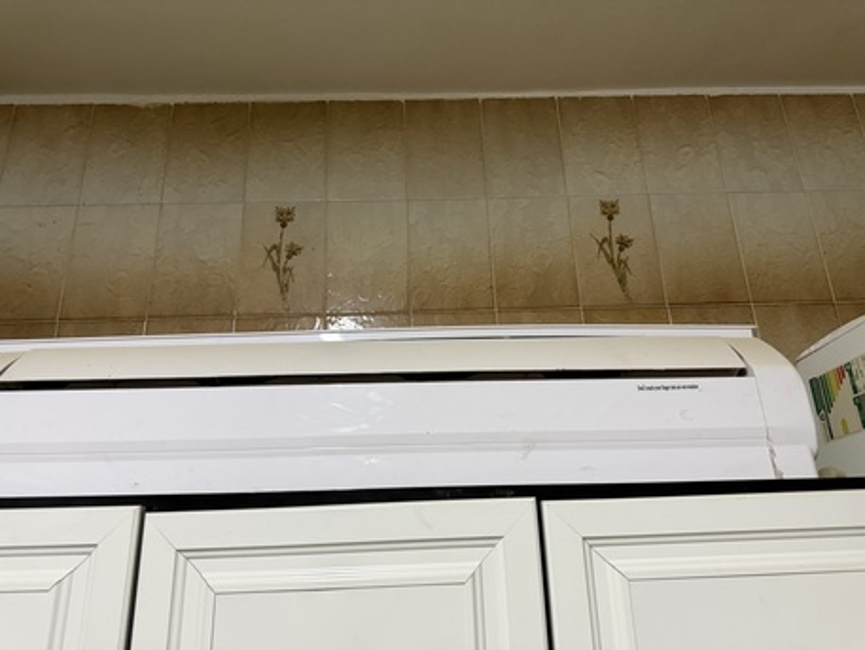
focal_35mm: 24
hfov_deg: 71.6
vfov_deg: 56.8
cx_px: 432
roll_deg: +0.4
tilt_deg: +19.5
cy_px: 325
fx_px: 600
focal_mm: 6.76
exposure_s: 1/60
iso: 500
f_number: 1.78
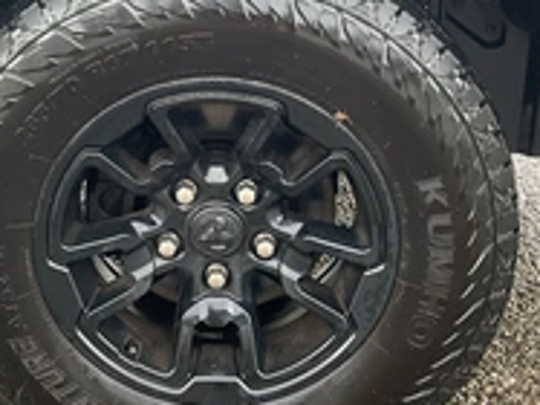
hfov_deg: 31.2
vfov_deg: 23.5
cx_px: 225
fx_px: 967
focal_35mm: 62
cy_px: 119
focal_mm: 3
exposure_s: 1/60
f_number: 1.8
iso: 80
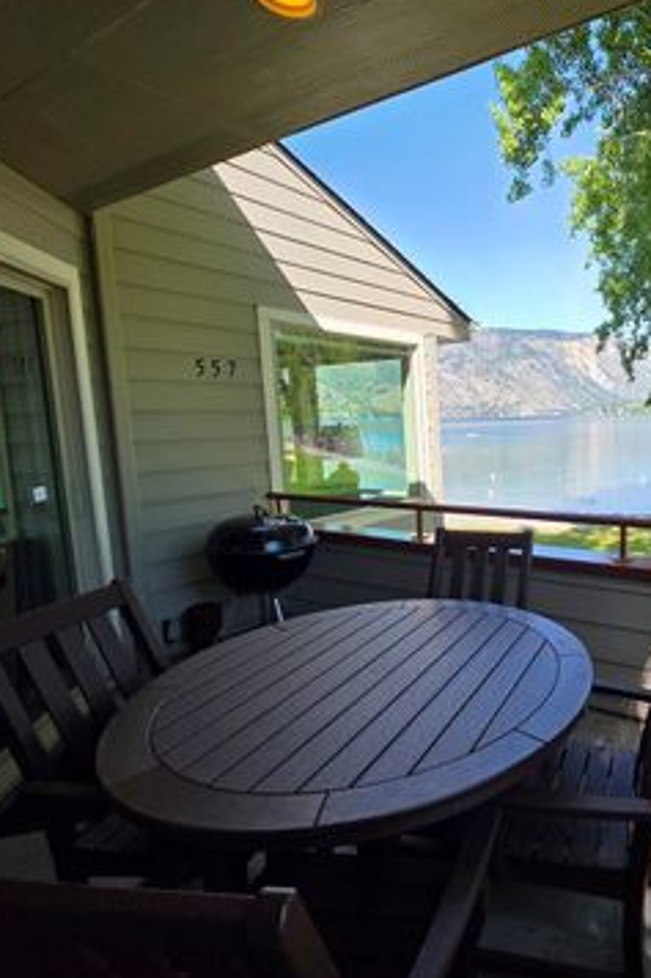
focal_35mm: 19
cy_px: 477
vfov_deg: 86.9
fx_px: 516
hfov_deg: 57.3
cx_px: 560
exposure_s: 1/565
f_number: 1.9
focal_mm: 2.2
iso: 40
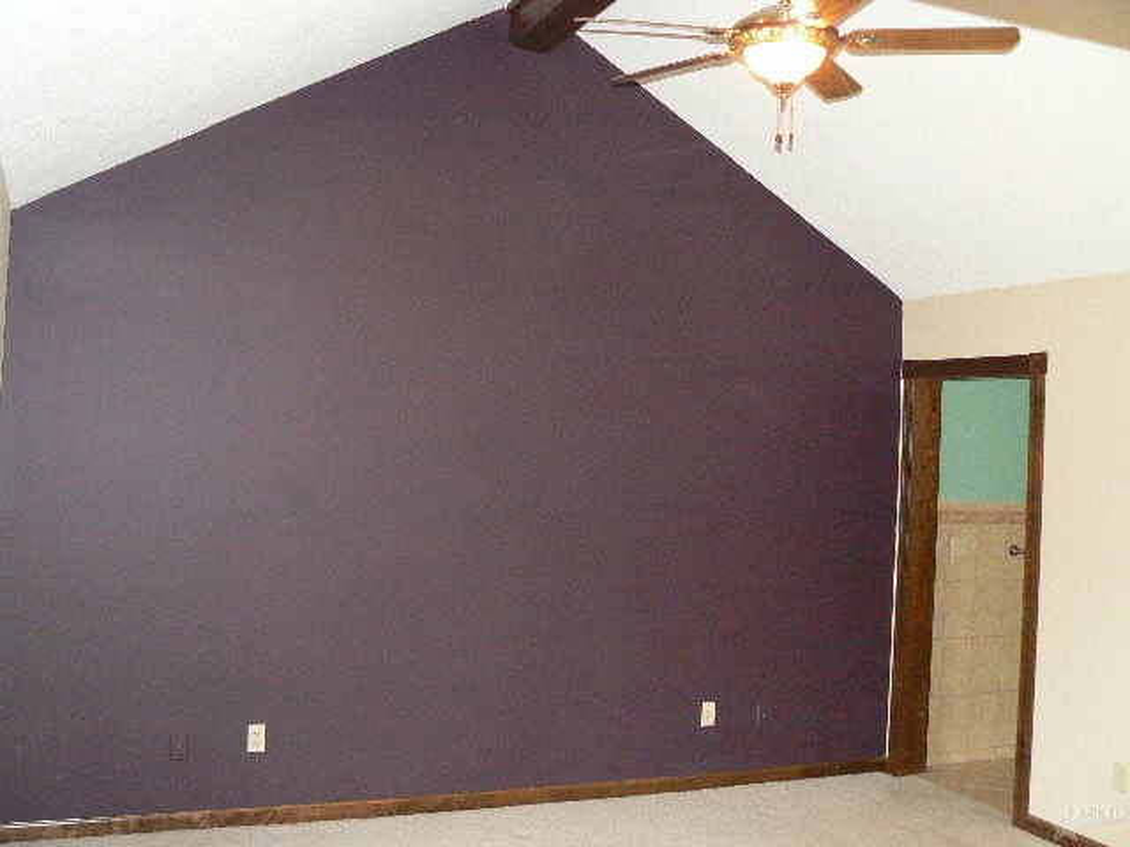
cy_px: 424
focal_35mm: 36
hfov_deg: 51.4
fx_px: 1175
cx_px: 565
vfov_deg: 39.7
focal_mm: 6
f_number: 2.8
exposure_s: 1/30
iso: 400
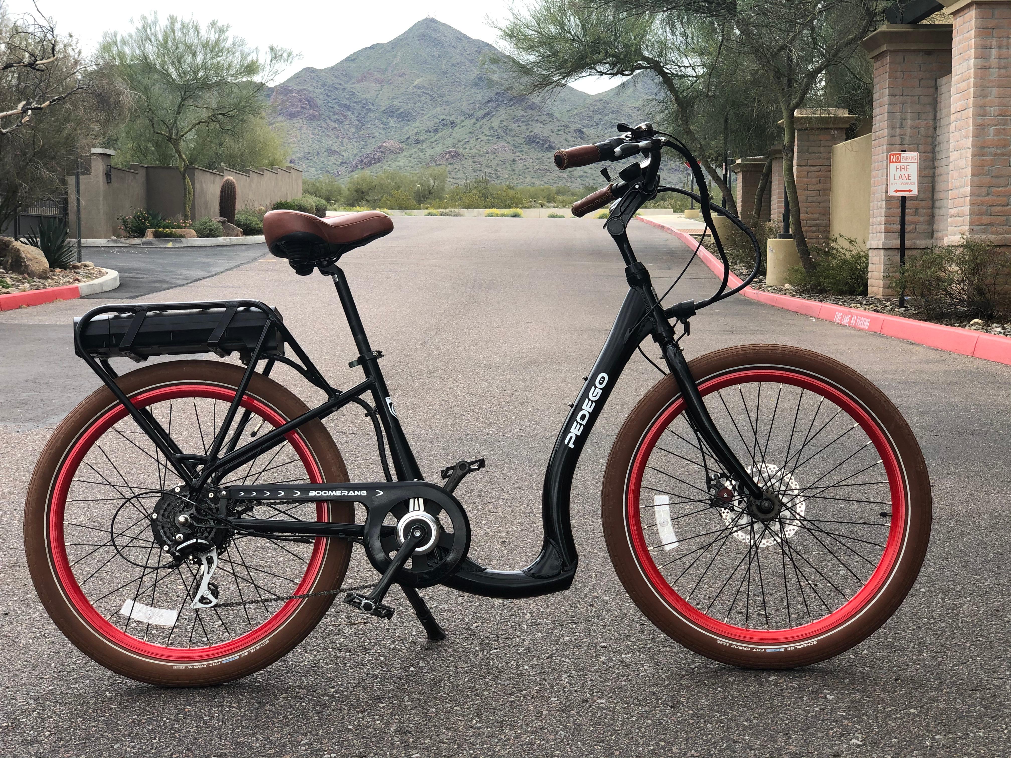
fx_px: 1519
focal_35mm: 52
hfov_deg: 36.8
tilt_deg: -4.0
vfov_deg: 28.0
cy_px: 379
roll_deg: +0.4
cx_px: 506
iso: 16
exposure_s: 1/120
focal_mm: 6
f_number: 2.4
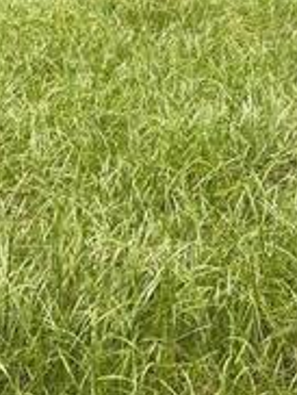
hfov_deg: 14.7
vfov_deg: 17.9
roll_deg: +0.8
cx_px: 193
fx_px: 1153
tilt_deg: -4.3
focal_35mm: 101
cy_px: -145
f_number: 1.78
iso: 100
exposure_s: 1/3145
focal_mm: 6.76
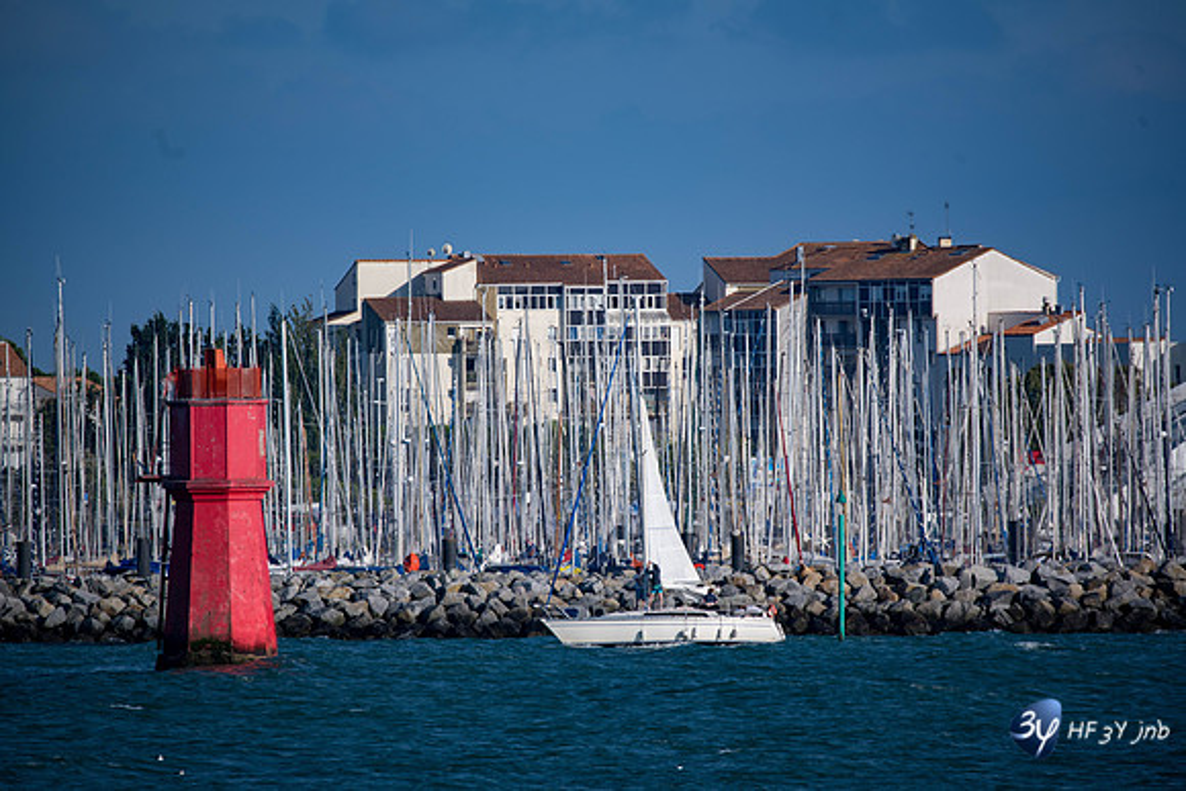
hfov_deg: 3.4
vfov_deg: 2.3
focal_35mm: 600
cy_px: 396
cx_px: 593
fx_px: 19770
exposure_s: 1/640
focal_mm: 600
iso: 64
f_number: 6.3
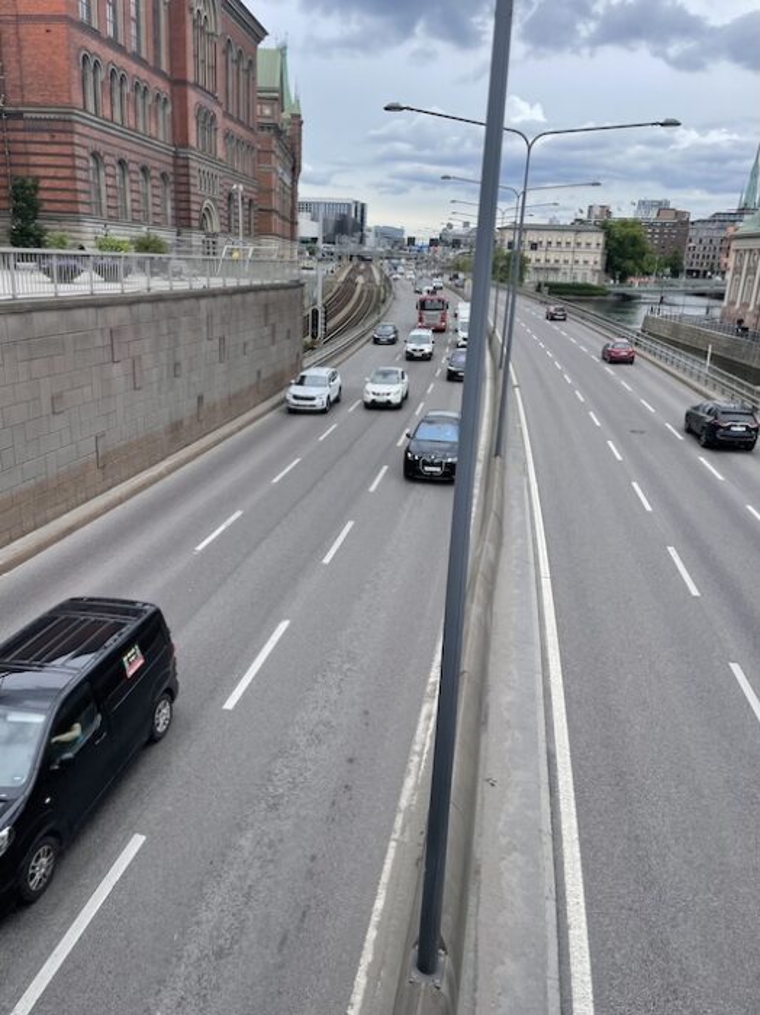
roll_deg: -2.5
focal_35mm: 26
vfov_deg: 67.3
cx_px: 380
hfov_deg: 53.0
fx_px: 762
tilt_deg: -17.0
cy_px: 508
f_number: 1.6
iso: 32
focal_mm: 4.2
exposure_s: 1/1103
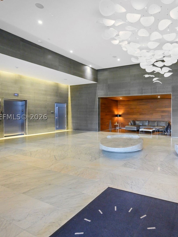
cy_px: 117
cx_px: 133
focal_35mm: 21
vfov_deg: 79.0
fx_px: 144
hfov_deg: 60.1
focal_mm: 14
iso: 3200
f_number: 4
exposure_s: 1/100
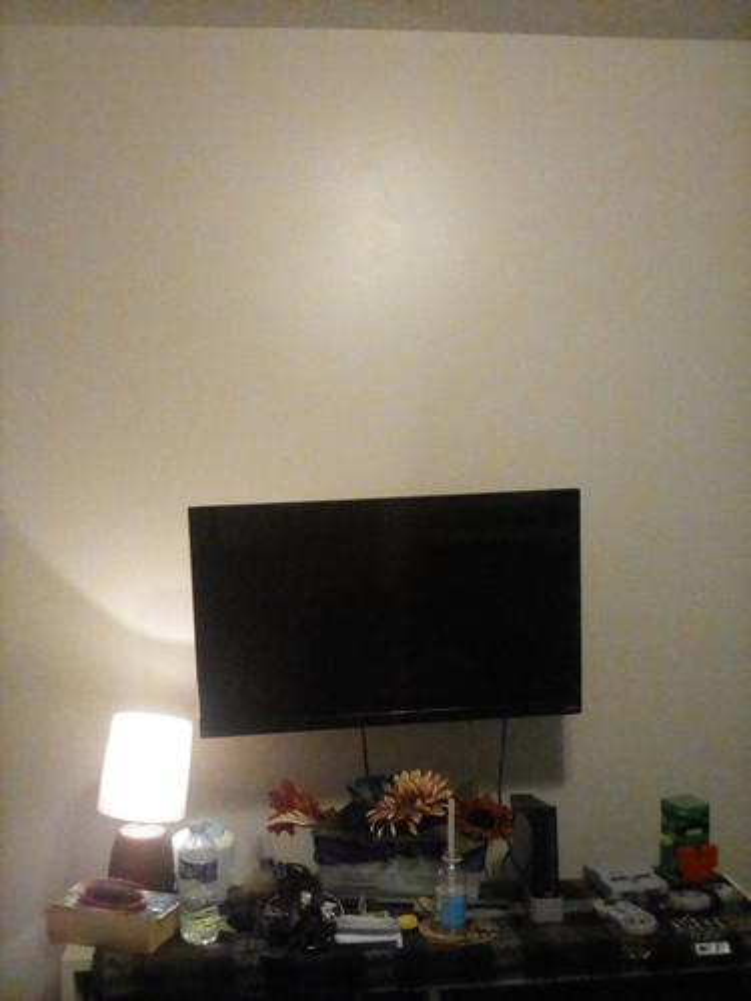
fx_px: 1012
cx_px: 376
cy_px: 500
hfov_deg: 40.7
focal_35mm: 35
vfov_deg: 52.6
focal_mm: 2.9
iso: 396
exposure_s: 1/20
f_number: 2.8
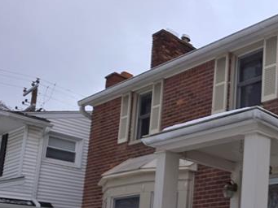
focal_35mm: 39
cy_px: 217
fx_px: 313
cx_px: 388
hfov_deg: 31.7
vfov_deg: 33.1
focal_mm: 2.2
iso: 20
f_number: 1.9
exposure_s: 1/287
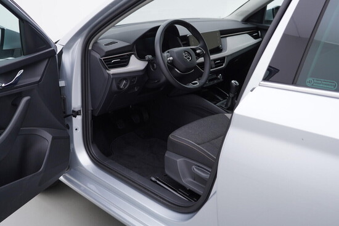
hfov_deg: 53.1
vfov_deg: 36.9
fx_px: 339
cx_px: 170
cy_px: 113
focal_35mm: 36
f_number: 3.5
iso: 125
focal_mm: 24
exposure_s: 1/60
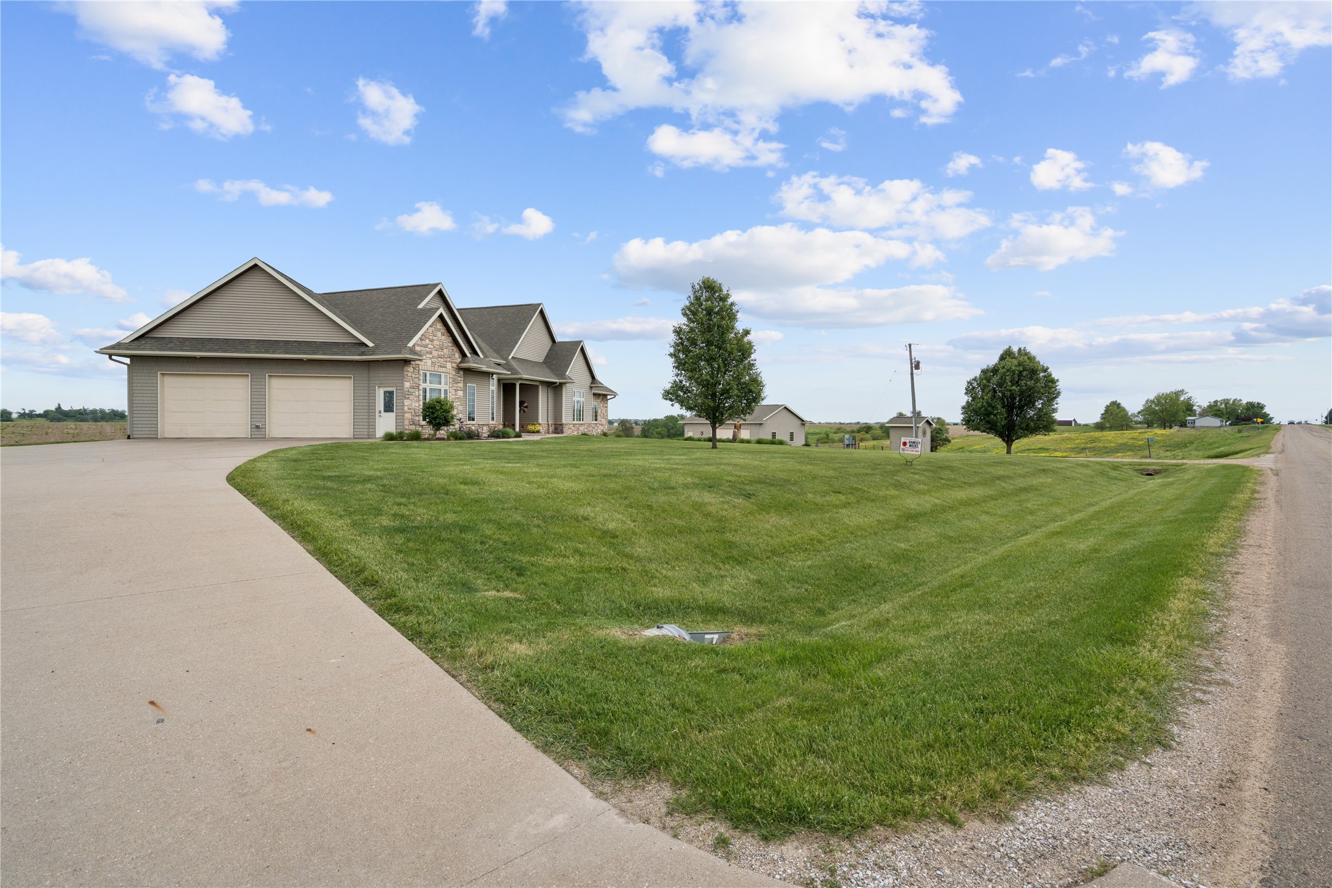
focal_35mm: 17
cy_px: 444
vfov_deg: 70.4
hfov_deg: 93.3
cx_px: 666
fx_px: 629
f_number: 9
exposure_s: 1/1250
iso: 400
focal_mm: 17
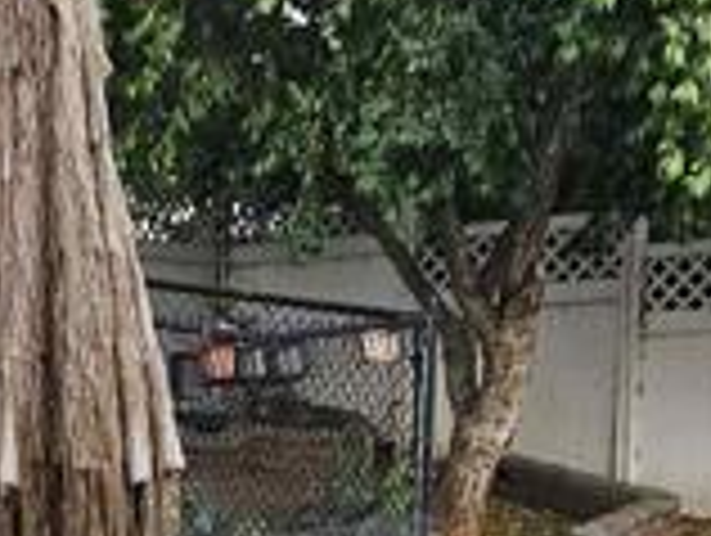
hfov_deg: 22.1
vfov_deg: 16.5
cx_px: -54
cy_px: 725
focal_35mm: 84
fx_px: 1728
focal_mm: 2.2
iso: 100
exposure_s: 1/60
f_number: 2.2
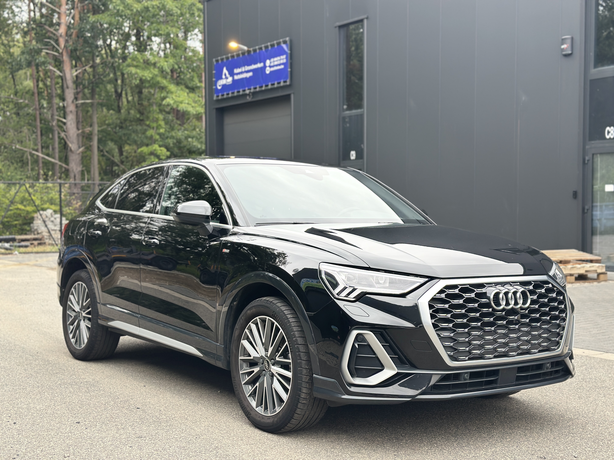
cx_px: 307
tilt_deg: -0.9
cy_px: 230
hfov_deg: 39.7
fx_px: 851
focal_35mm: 48
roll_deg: -0.2
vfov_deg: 30.3
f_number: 1.78
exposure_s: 1/299
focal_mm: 6.86
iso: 80
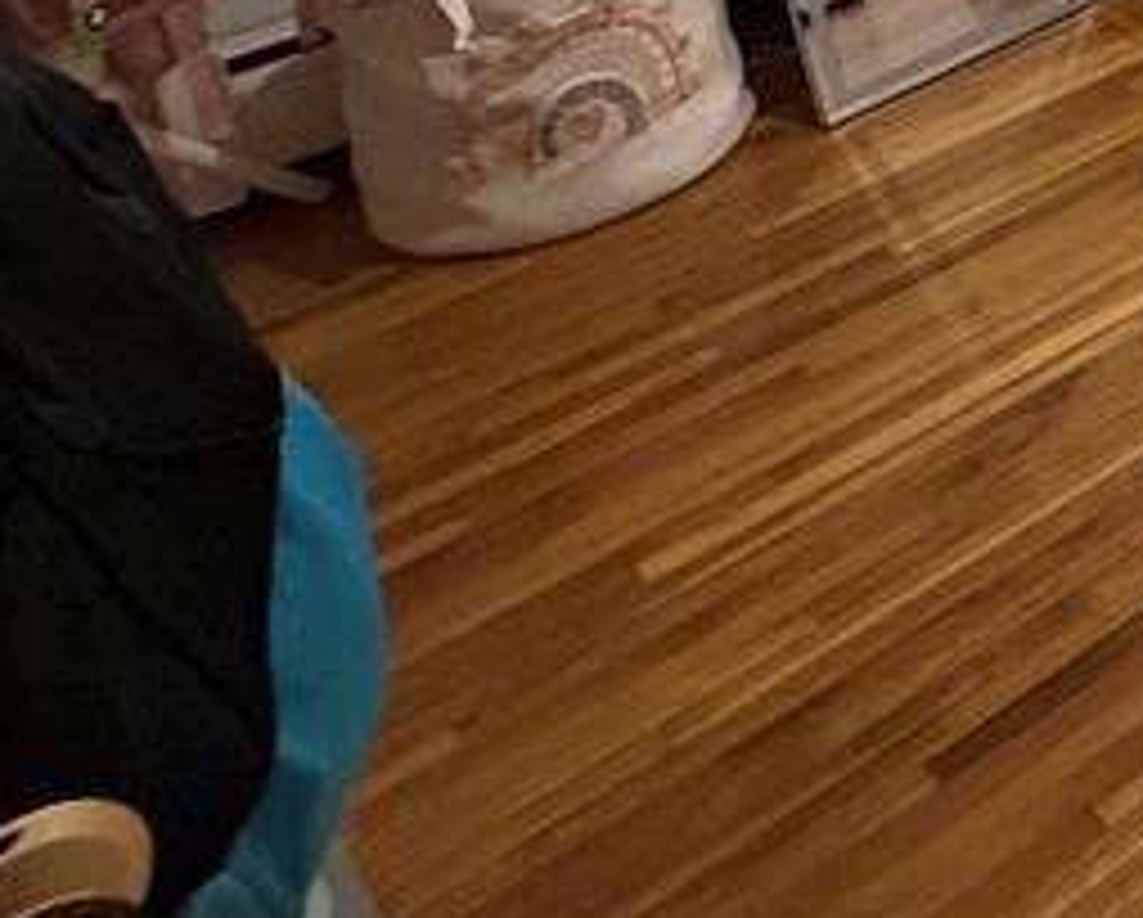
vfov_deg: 21.8
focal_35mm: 55
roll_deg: +1.0
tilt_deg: -11.9
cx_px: 1998
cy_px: -554
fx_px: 1863
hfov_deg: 22.3
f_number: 2.2
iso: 500
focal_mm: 2.22
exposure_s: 1/120
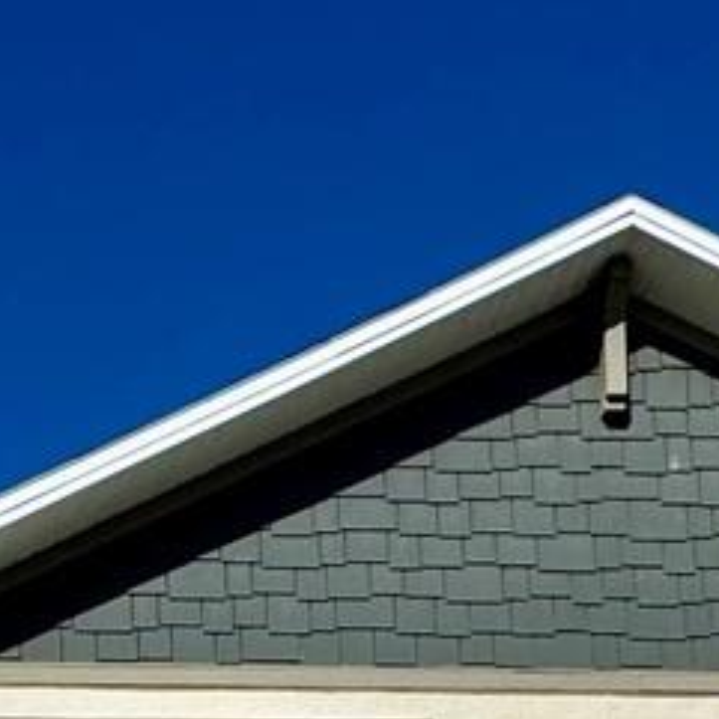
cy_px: 1689
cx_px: -149
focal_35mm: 82
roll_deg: +0.8
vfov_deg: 14.5
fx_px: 1927
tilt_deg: +2.7
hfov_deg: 19.8
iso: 40
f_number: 2.2
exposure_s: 1/3906
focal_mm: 2.22
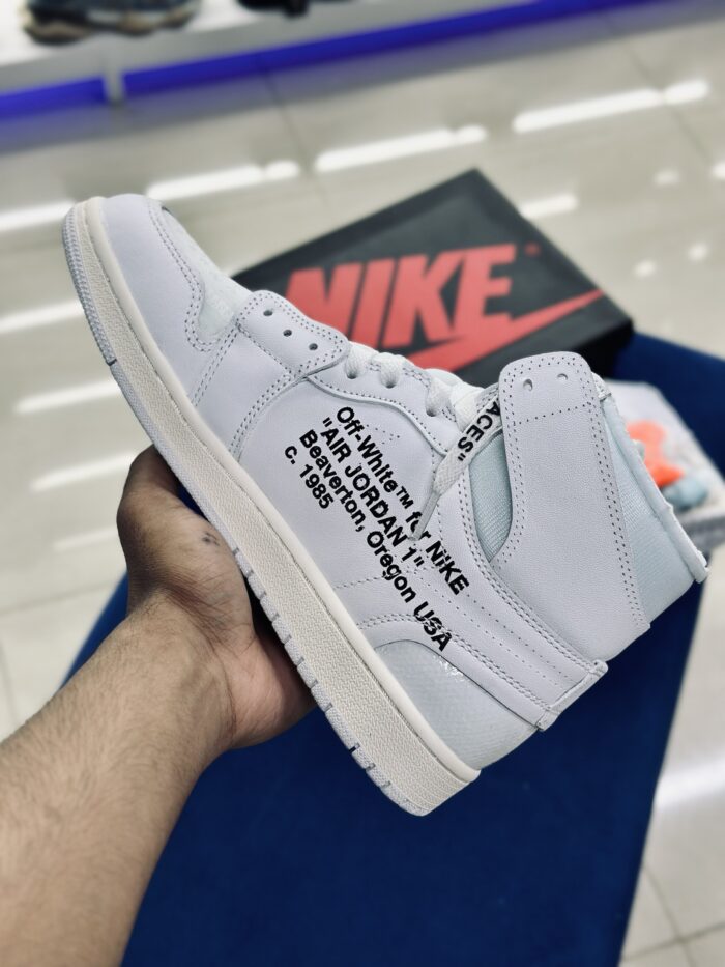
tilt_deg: -51.6
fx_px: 1340
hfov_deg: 30.3
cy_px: 484
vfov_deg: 39.7
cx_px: 362
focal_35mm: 48
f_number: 1.78
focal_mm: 6.86
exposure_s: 1/122
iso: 64
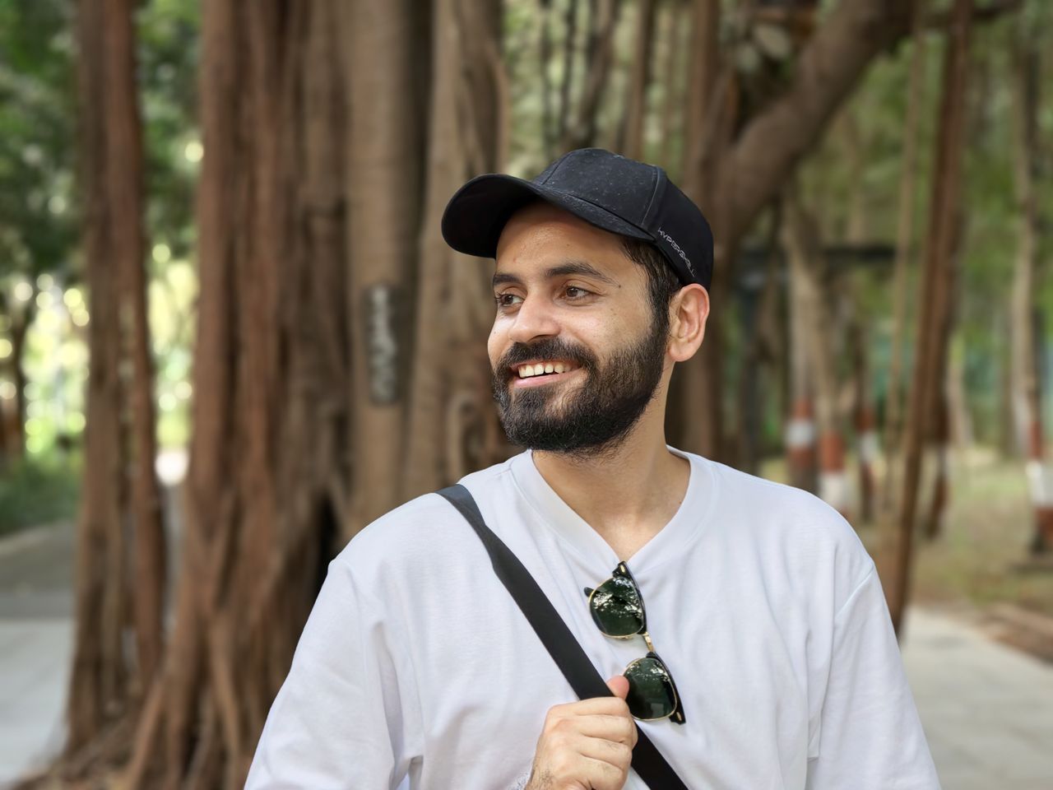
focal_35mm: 70
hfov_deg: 27.8
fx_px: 2129
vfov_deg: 21.0
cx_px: 526
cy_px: 395
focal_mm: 20.1
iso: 400
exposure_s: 1/58
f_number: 5
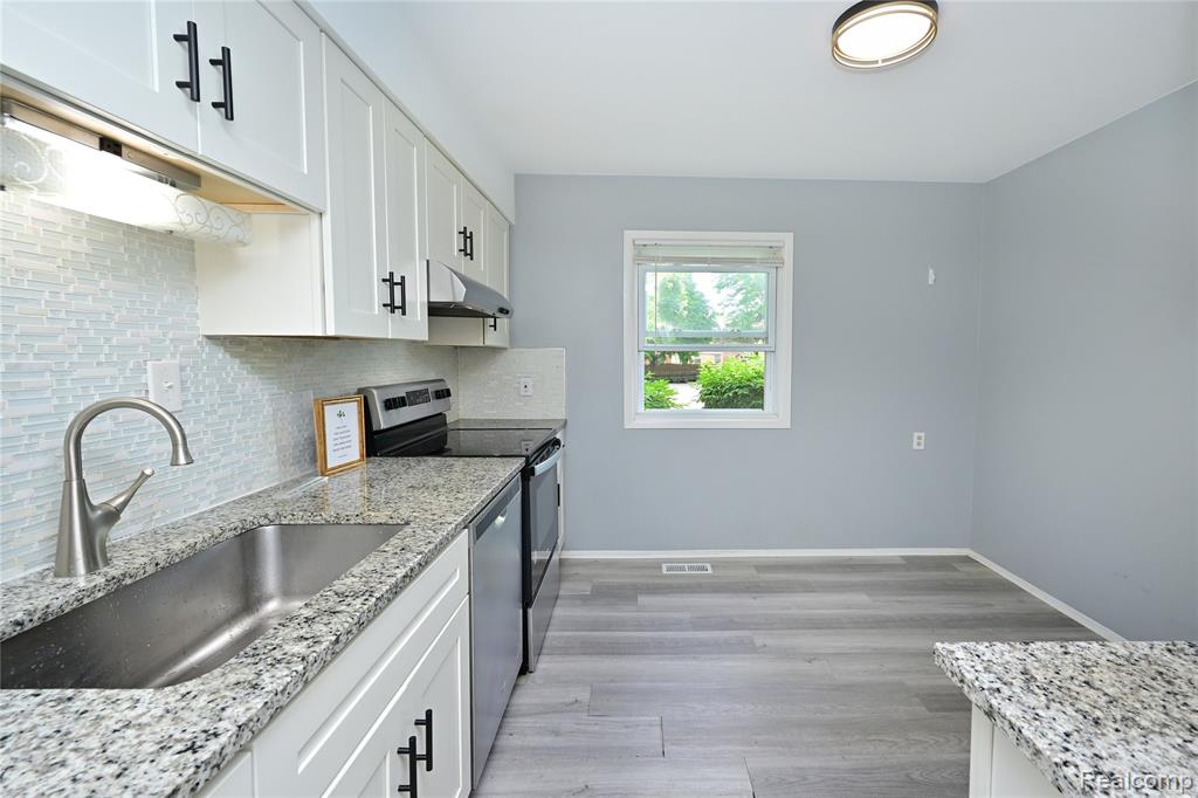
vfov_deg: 81.2
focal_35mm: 14
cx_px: 599
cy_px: 399
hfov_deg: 104.3
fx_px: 466
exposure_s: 1/60
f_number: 9
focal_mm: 14
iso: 500
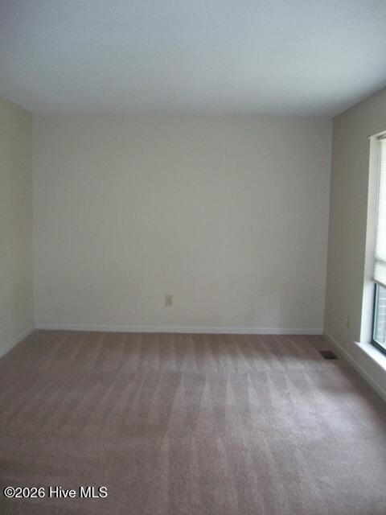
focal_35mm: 32
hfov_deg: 44.2
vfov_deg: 56.8
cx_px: 193
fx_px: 476
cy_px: 258
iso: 160
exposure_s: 1/30
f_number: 2.9
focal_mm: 5.7
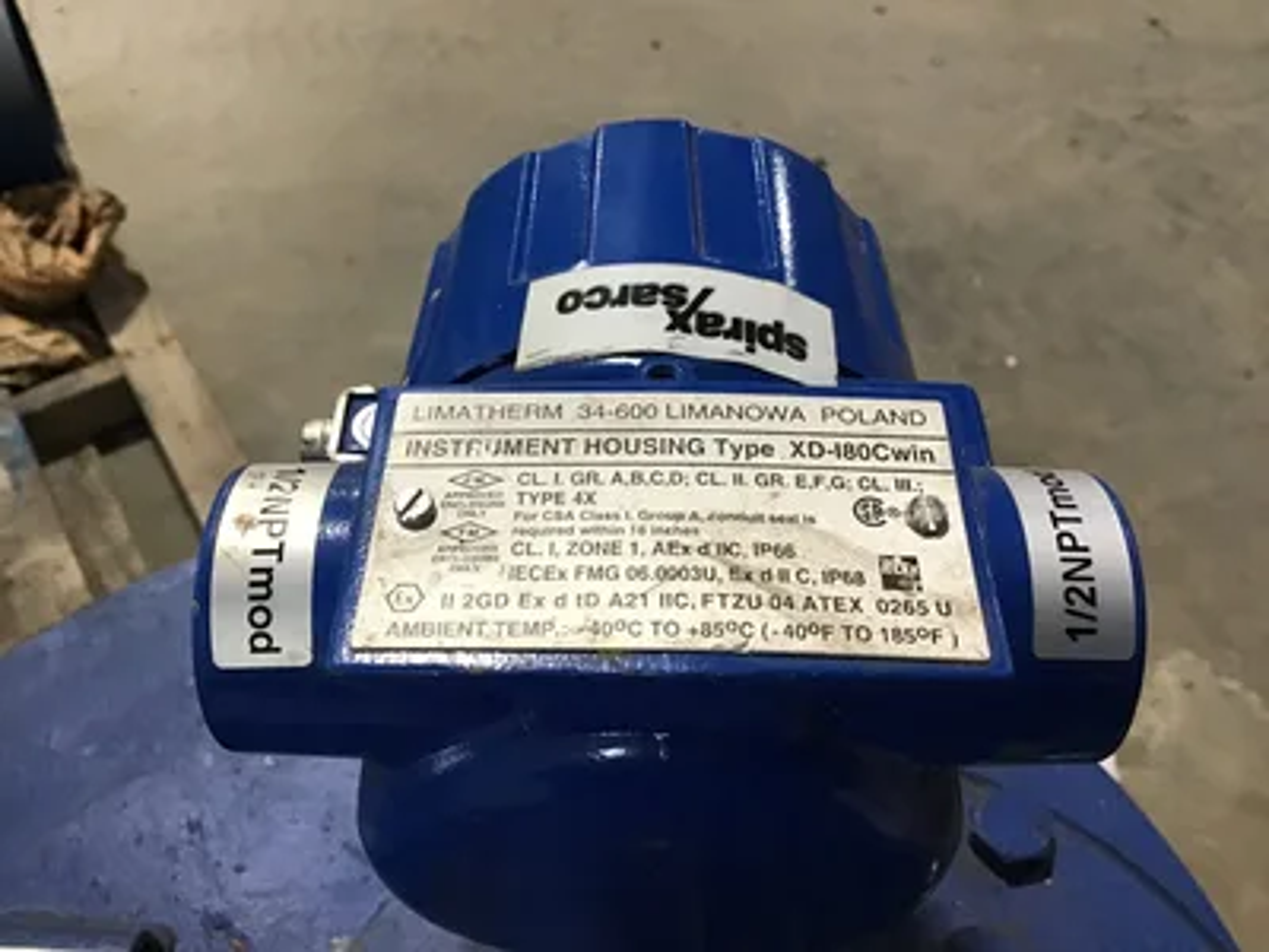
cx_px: 634
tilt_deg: -51.6
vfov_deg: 45.4
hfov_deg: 58.4
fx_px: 1136
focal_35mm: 31
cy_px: 476
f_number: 2.4
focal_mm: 3.3
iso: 125
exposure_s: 1/30
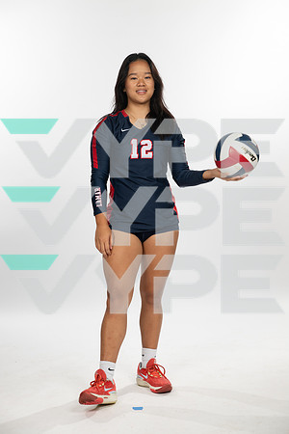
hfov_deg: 20.0
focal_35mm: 68
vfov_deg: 29.7
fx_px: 819
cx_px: 144
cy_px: 217
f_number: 5.6
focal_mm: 68
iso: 200
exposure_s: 1/250
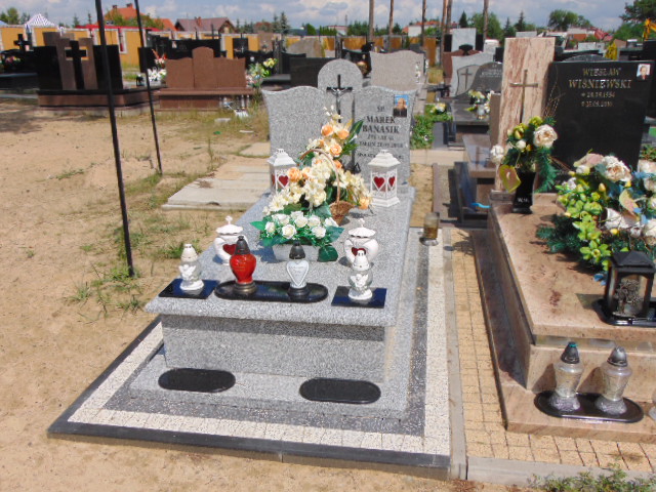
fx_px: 625
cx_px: 328
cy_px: 246
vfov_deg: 42.9
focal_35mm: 33
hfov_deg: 55.4
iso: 80
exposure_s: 1/400
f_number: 8.2
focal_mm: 5.8
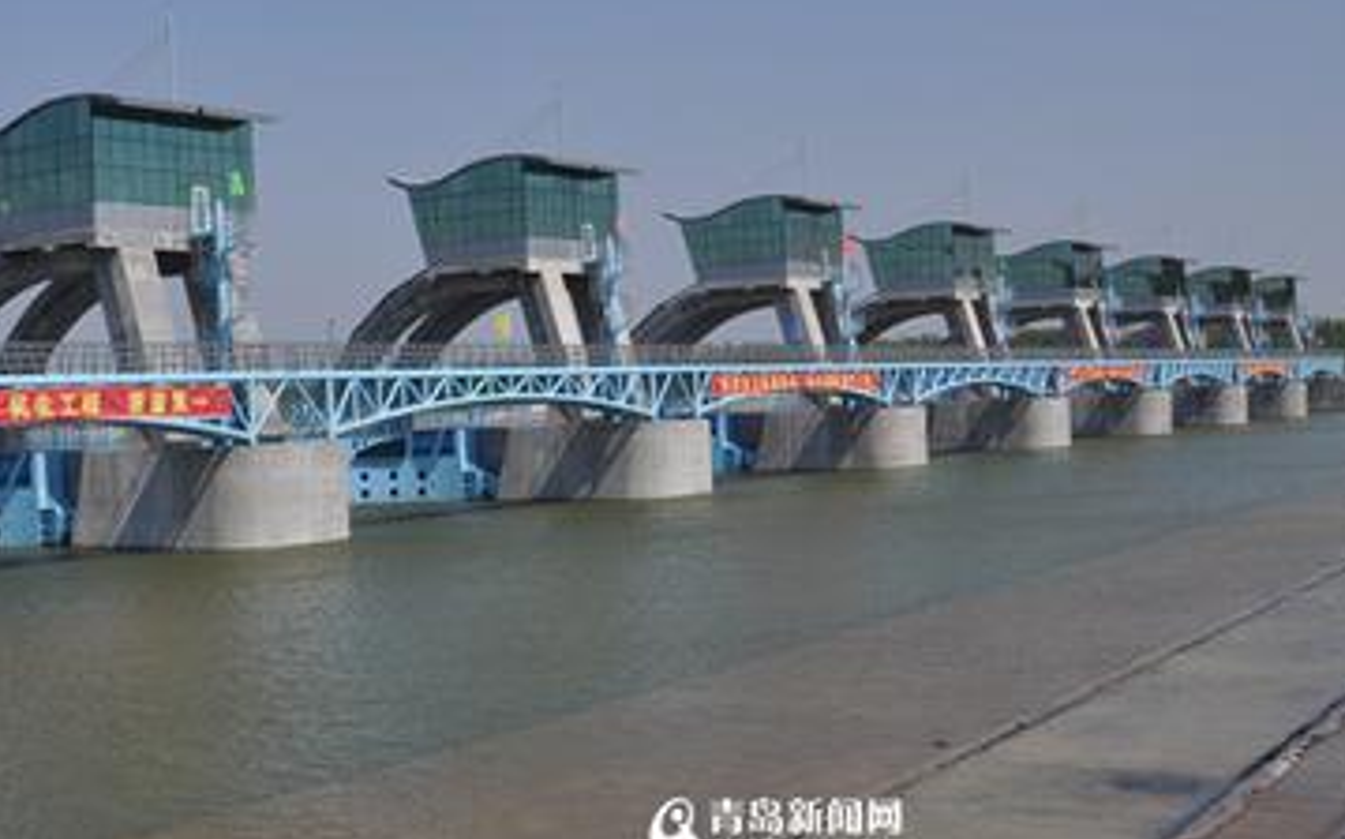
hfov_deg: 39.2
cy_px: 391
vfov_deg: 26.3
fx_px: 1795
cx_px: 232
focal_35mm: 49
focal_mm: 18
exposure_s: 1/400
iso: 200
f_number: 10
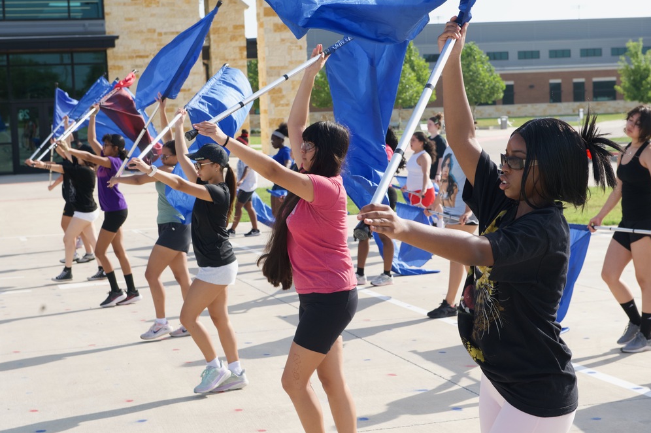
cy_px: 219
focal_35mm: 72
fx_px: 1301
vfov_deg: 18.9
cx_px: 329
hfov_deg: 28.1
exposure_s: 1/800
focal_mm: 70
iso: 640
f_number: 9
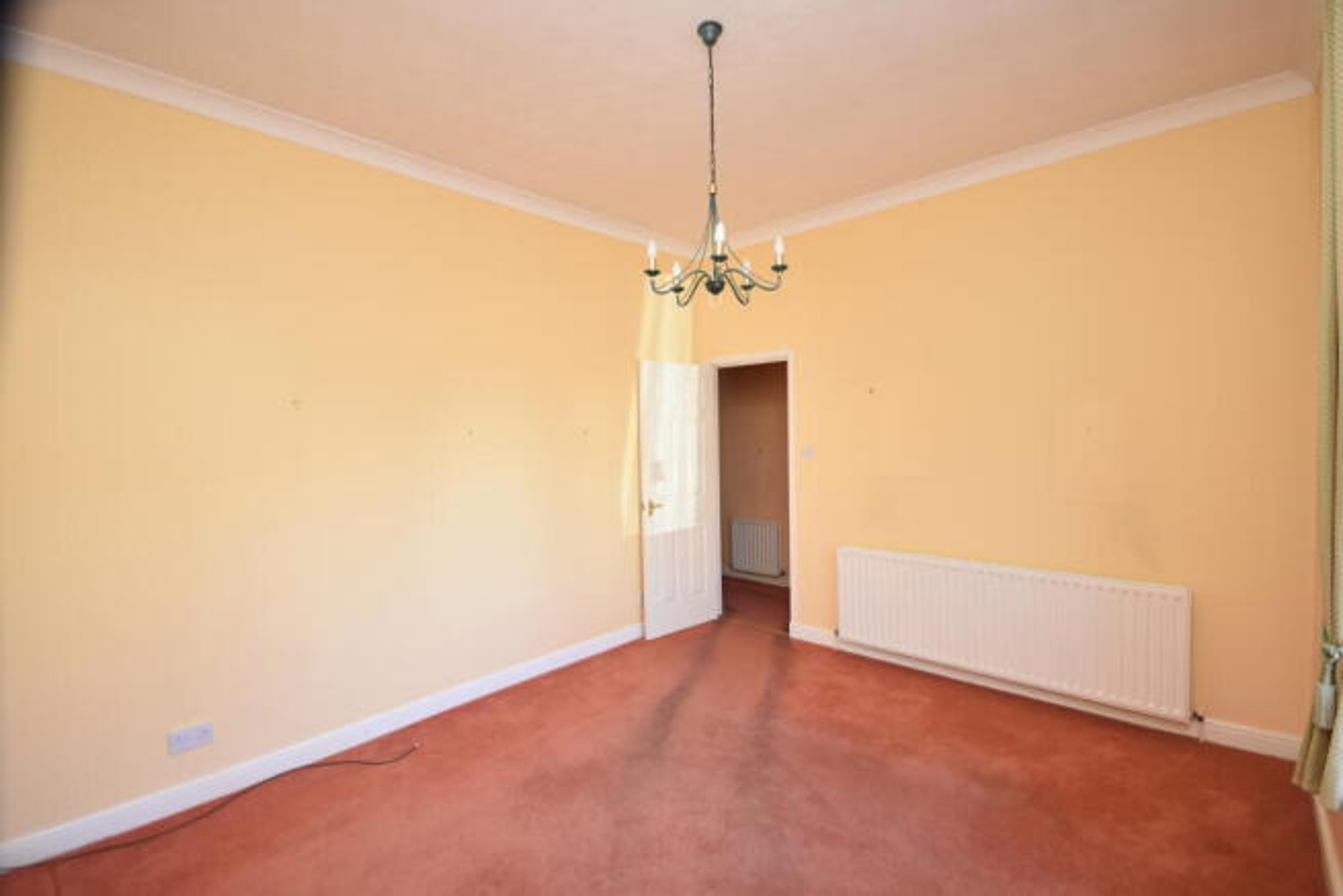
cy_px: 448
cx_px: 672
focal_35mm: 15
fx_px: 560
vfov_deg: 77.4
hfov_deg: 100.4
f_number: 4
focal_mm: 10
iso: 400
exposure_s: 1/60
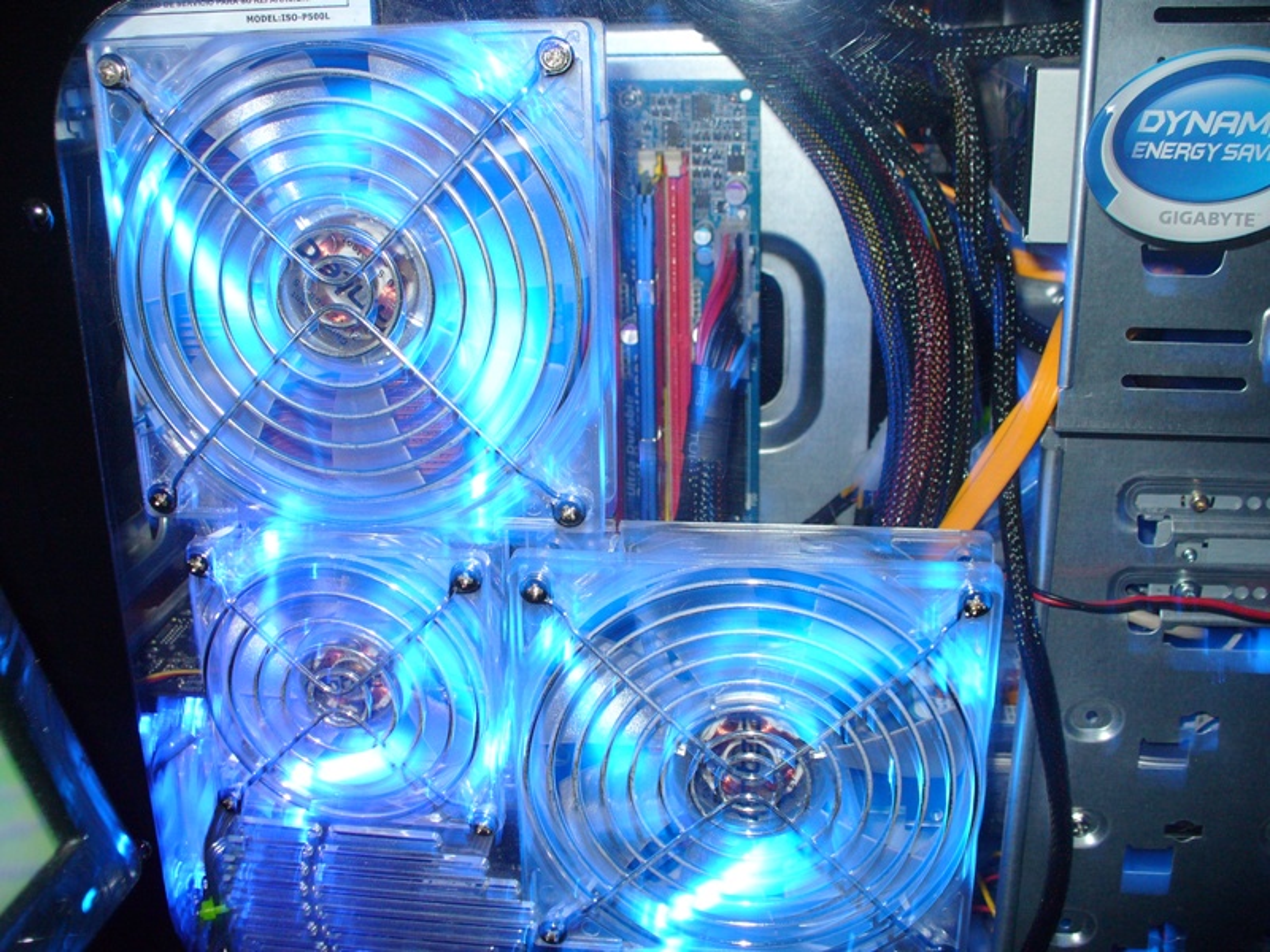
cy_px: 476
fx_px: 1357
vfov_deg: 38.7
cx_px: 635
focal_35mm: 37
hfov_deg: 50.1
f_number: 2.8
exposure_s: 1/8
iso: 100
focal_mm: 6.1
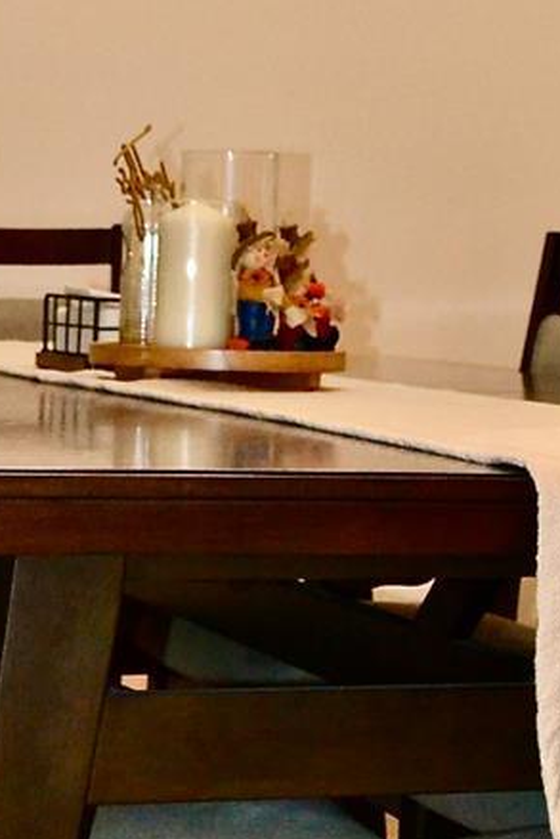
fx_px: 2868
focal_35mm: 123
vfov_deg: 16.3
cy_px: -10
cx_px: 409
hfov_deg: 11.1
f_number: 4
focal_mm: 24
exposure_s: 1/60
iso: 2000
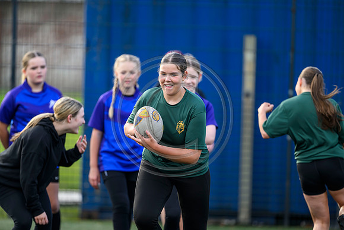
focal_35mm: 400
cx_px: 172
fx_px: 3823
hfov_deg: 5.2
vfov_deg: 3.4
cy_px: 115
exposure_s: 1/1000
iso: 500
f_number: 3.2
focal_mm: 400
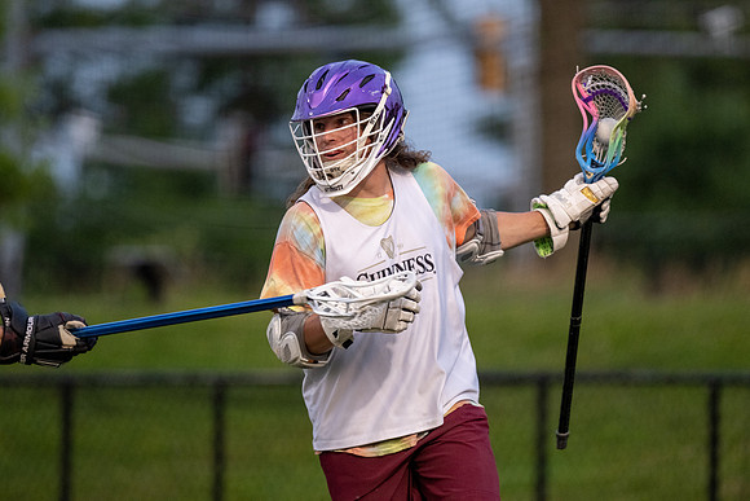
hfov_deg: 4.1
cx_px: 375
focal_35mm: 500
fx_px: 10419
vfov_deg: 2.8
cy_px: 250
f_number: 5.6
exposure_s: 1/1000
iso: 4500
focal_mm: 500
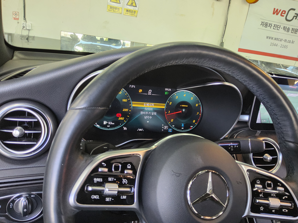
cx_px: 149
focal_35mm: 25
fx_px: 215
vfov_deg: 54.9
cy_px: 112
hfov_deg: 69.4
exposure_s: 1/120
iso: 250
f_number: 2
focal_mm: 3.08
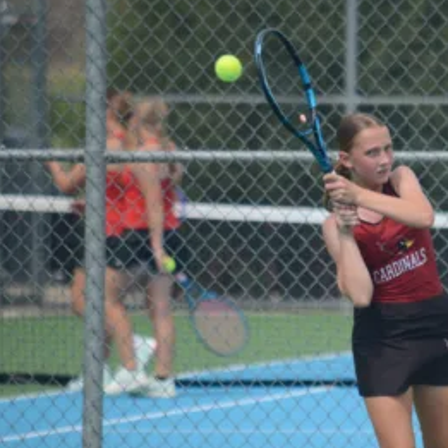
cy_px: 244
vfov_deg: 2.7
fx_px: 9678
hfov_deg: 2.7
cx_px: 384
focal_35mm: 661
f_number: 5.6
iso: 400
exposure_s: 1/1600
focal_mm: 300
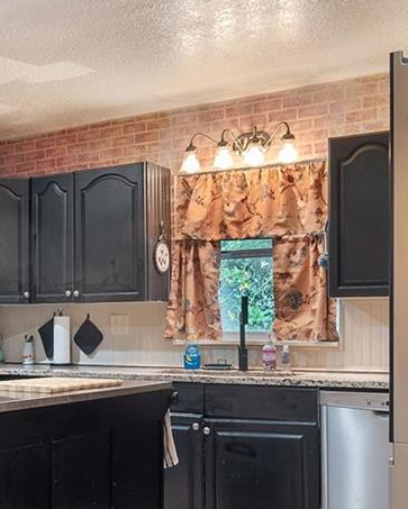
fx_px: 799
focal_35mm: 53
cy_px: 343
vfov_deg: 35.0
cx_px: 35
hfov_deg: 27.5
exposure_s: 1
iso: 400
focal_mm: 16
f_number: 8
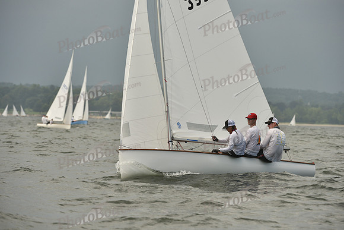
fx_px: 2772
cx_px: 172
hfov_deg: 7.1
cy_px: 115
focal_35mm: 290
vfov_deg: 4.7
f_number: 8
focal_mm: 290
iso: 320
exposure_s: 1/1250
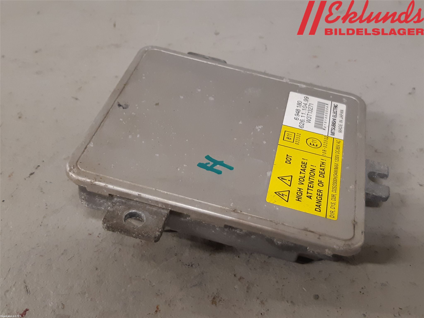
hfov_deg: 67.3
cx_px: 212
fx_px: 318
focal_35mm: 26
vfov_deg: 53.1
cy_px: 159
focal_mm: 3.93
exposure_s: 1/50
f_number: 1.7
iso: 160
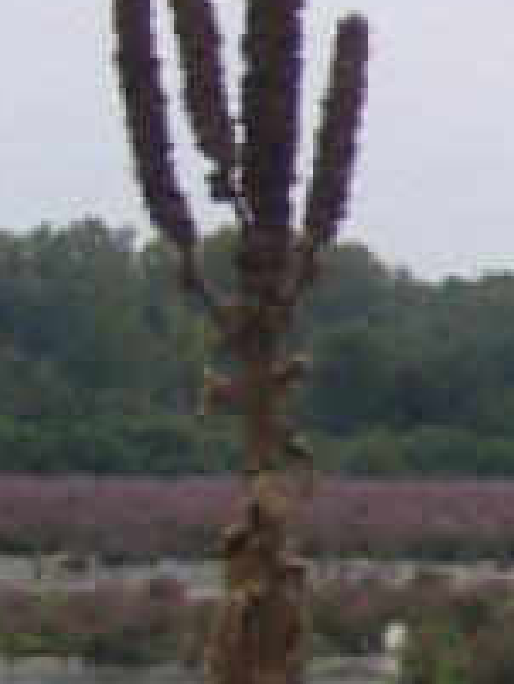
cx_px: 1566
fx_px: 5775
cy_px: 778
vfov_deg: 6.7
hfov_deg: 4.8
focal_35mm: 292
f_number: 2.9
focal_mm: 7.1
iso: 80
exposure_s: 1/80
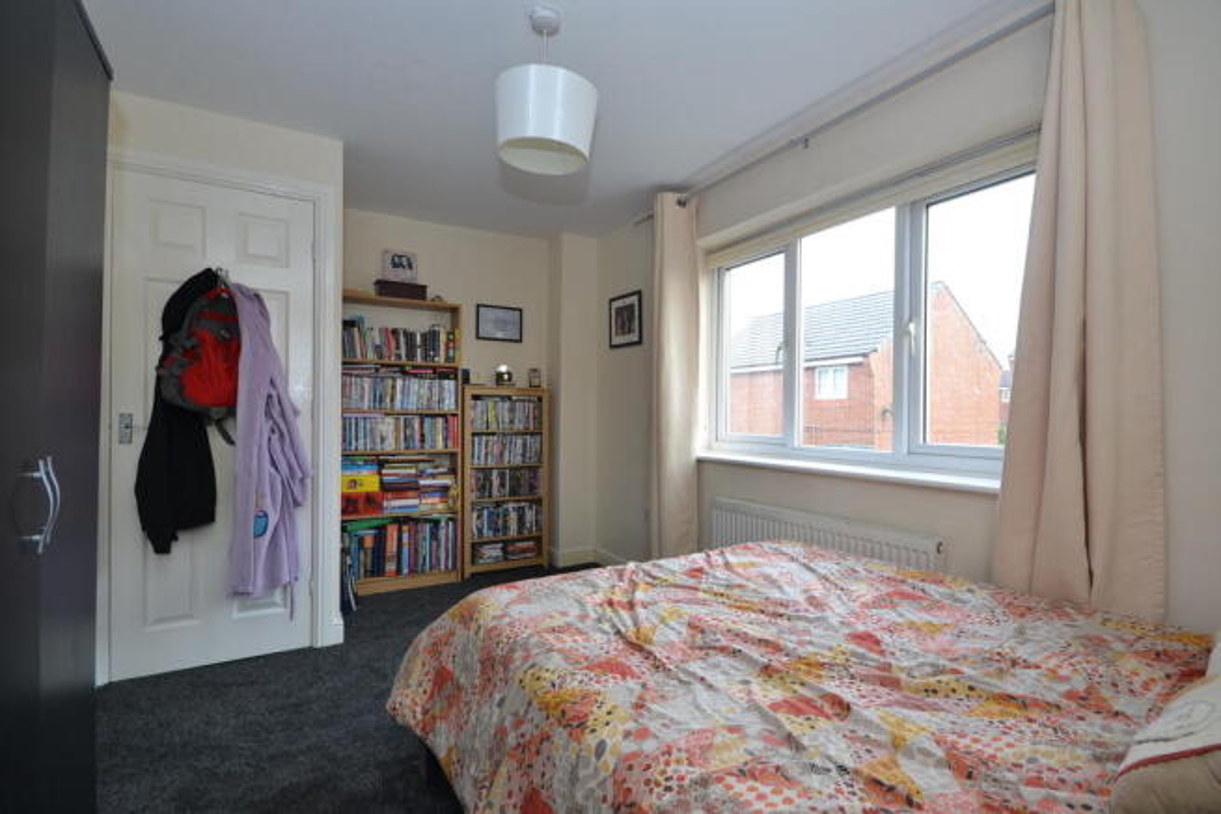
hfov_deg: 95.0
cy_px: 407
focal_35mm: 16
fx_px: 560
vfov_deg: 72.1
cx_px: 610
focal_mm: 11
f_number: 8
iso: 200
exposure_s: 1/20
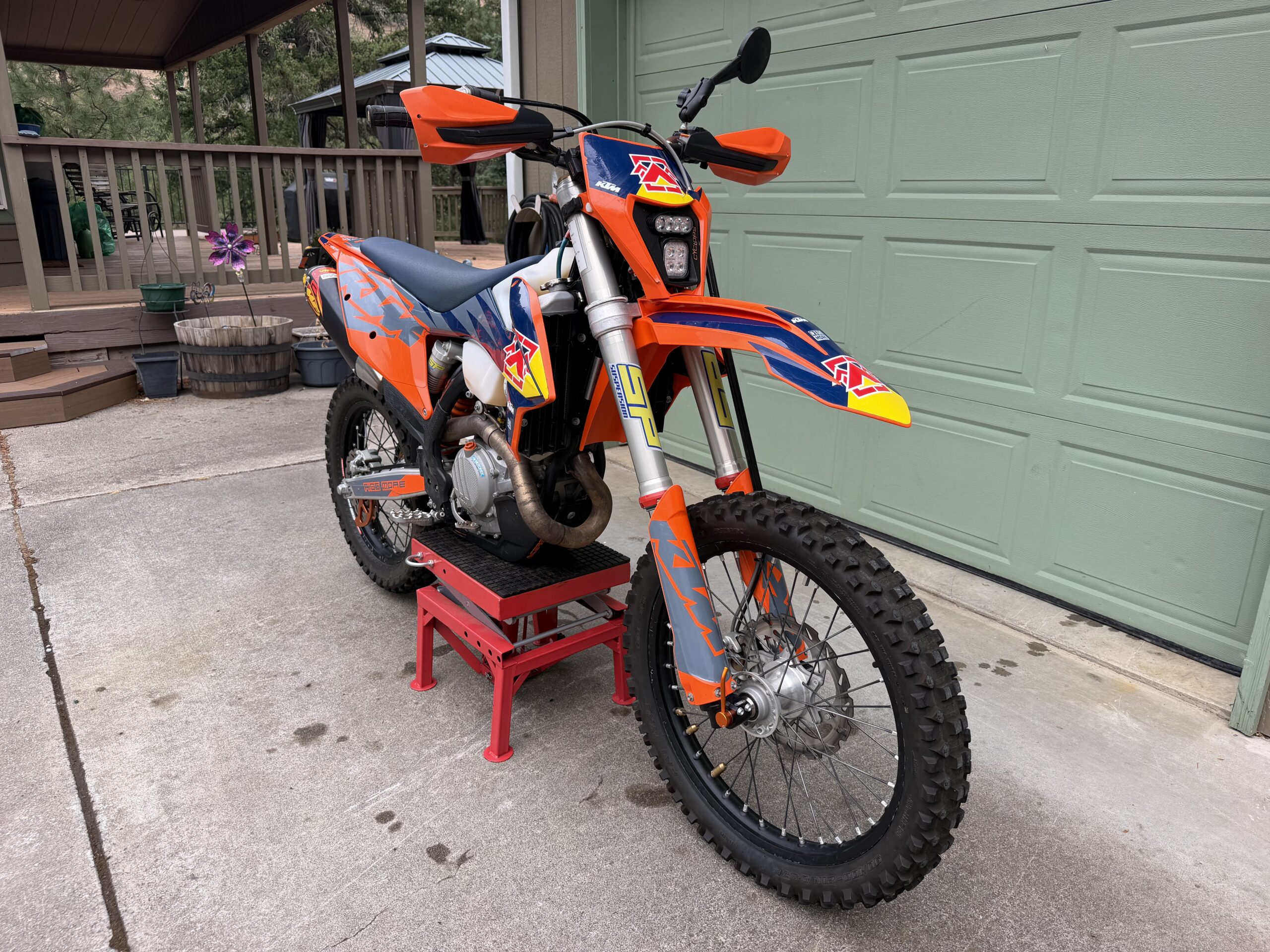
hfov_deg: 71.6
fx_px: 881
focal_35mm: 24
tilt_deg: -18.5
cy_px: 476
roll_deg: -1.4
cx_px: 635
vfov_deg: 56.8
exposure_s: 1/643
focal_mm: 6.76
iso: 80
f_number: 1.78
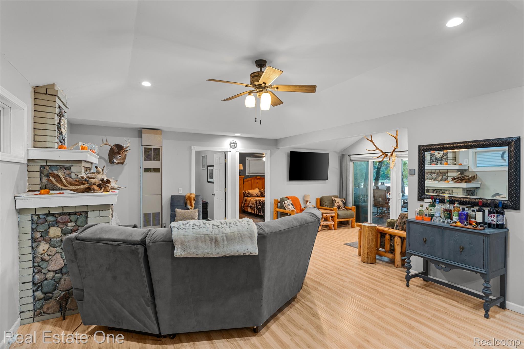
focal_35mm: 18
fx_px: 262
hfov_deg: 90.0
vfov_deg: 67.4
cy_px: 174
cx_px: 262
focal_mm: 18
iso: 400
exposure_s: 1/1.67
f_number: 8
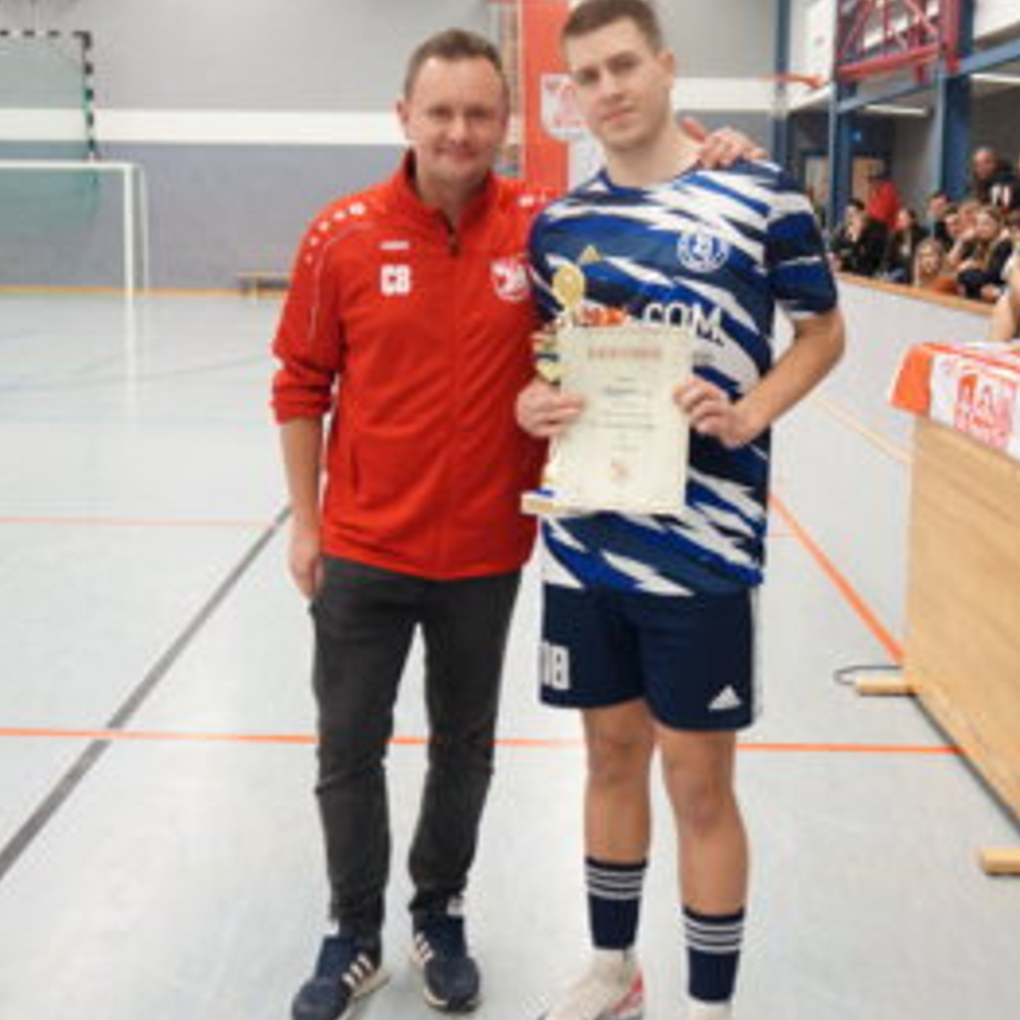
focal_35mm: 45
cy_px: 432
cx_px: 506
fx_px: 1488
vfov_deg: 37.7
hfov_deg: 37.8
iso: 1000
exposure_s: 1/60
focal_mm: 23
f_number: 4
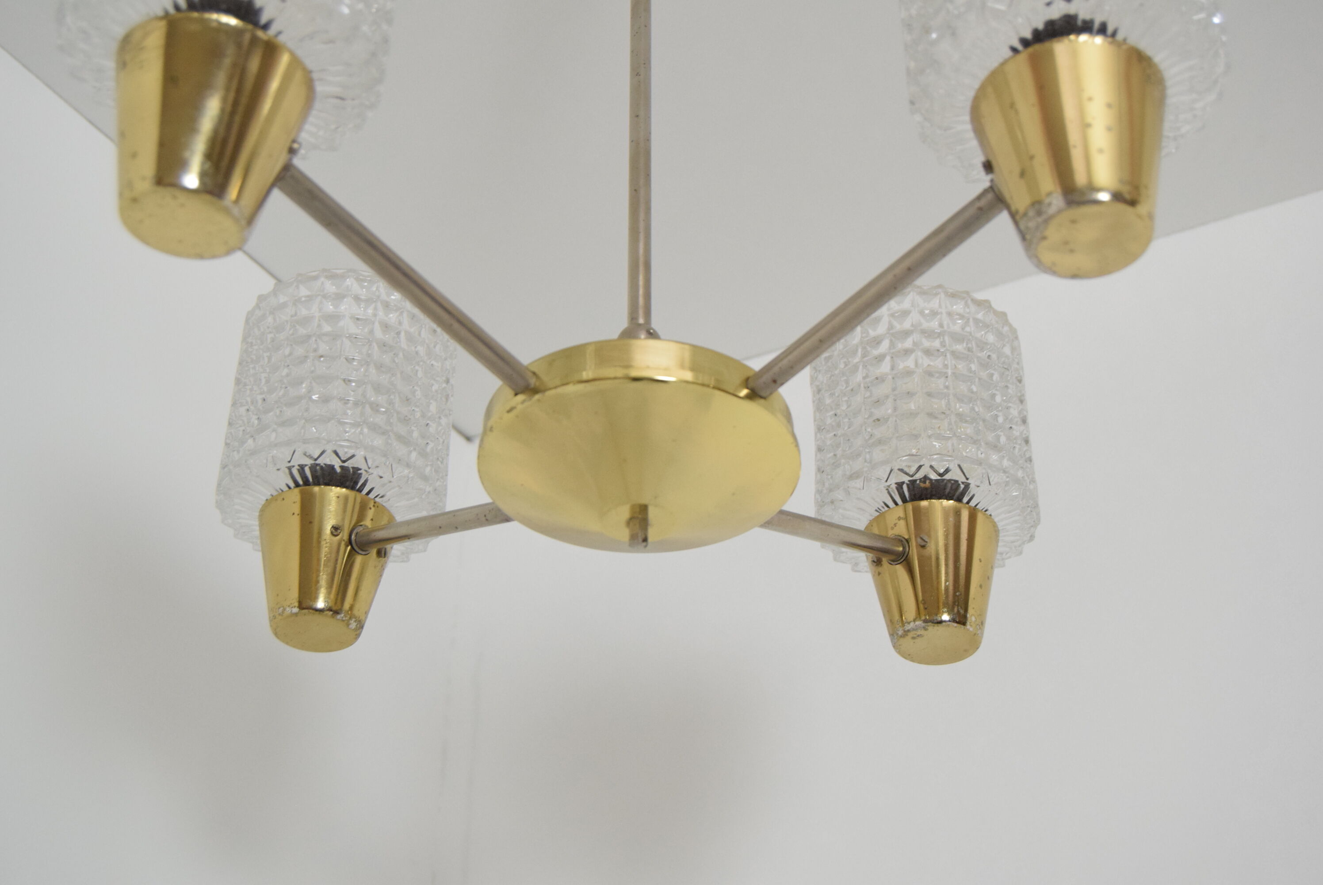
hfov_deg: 43.6
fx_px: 1655
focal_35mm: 45
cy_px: 442
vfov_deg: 29.9
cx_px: 662
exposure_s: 1/100
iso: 1600
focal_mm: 30
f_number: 5
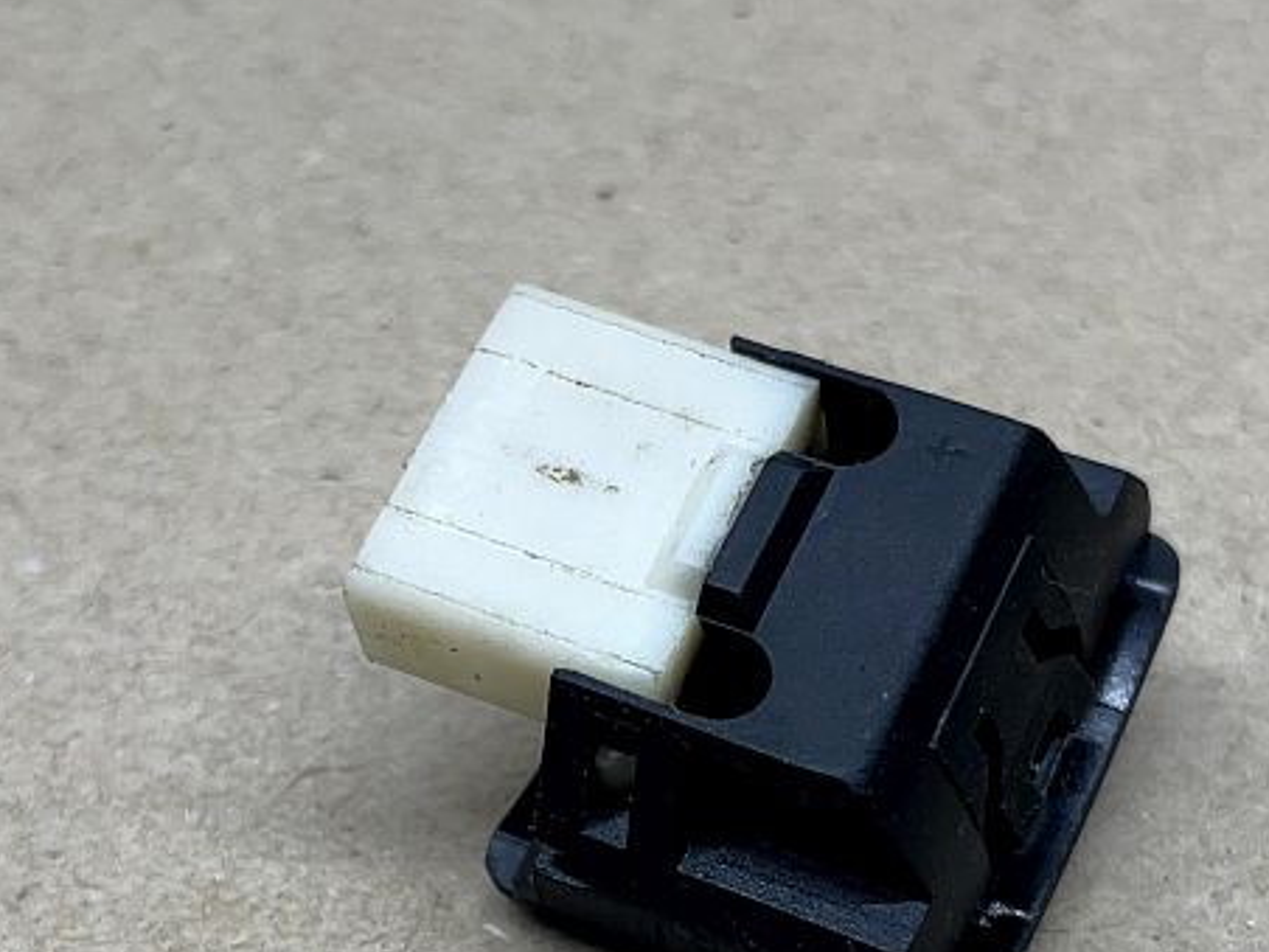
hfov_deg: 28.2
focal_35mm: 69
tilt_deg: -49.4
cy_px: 814
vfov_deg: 21.0
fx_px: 2529
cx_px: 618
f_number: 1.6
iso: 32
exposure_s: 1/100
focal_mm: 4.2
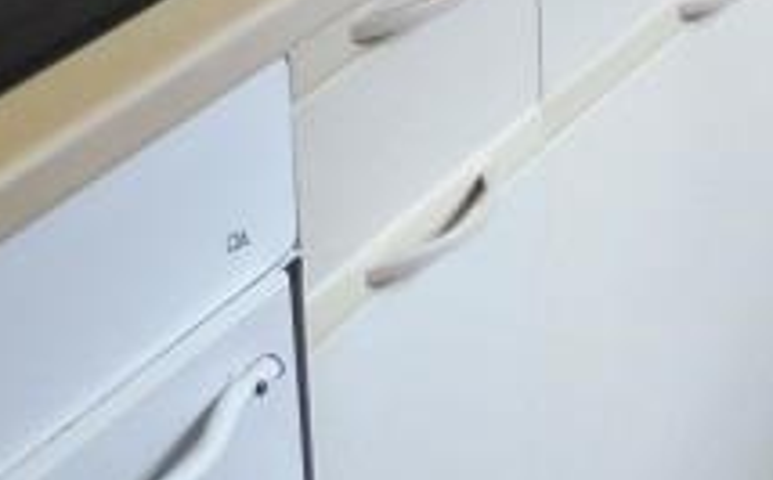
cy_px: -253
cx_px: 1008
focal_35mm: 122
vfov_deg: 10.3
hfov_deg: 16.2
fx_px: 2566
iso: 320
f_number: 3.3
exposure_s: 1/60
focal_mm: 4.3
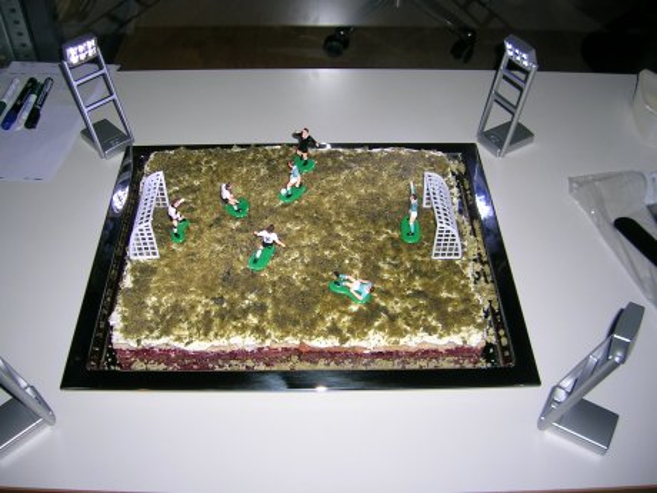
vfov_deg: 40.7
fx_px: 664
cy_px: 246
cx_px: 328
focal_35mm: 35
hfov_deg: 52.6
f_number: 2.8
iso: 50
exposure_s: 1/60.1
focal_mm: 5.4
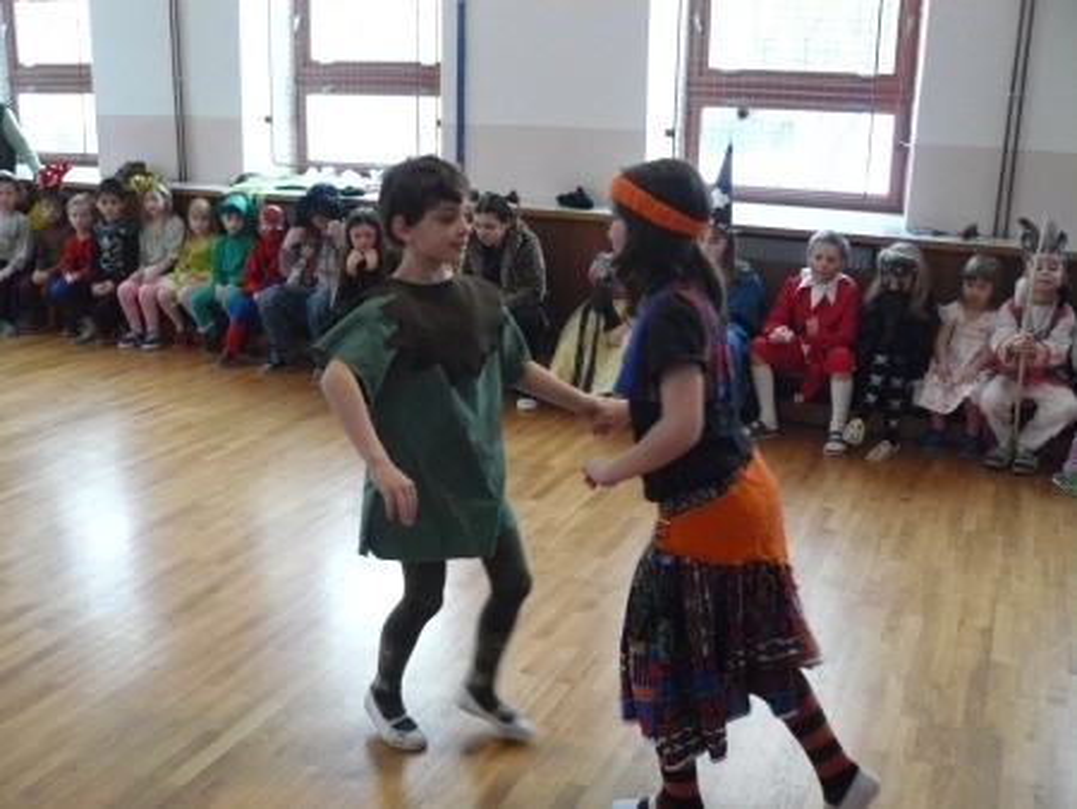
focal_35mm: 36
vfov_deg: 39.7
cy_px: 404
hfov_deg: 51.3
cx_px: 538
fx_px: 1121
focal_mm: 6
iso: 400
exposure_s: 1/125
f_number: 2.8
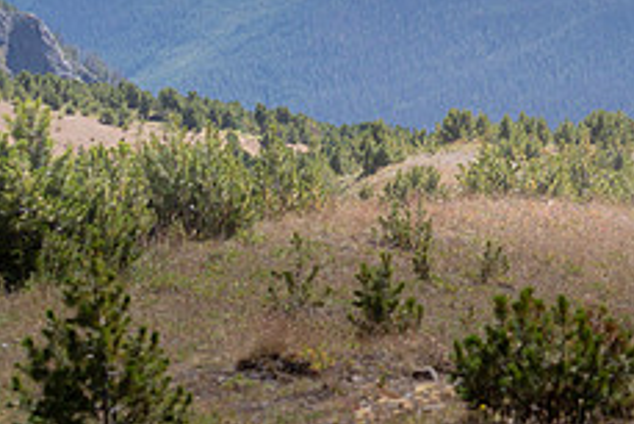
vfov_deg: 7.7
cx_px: 734
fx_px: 3119
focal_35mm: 177
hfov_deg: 11.4
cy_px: -96
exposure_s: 1/1000
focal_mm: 70
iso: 160
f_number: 4
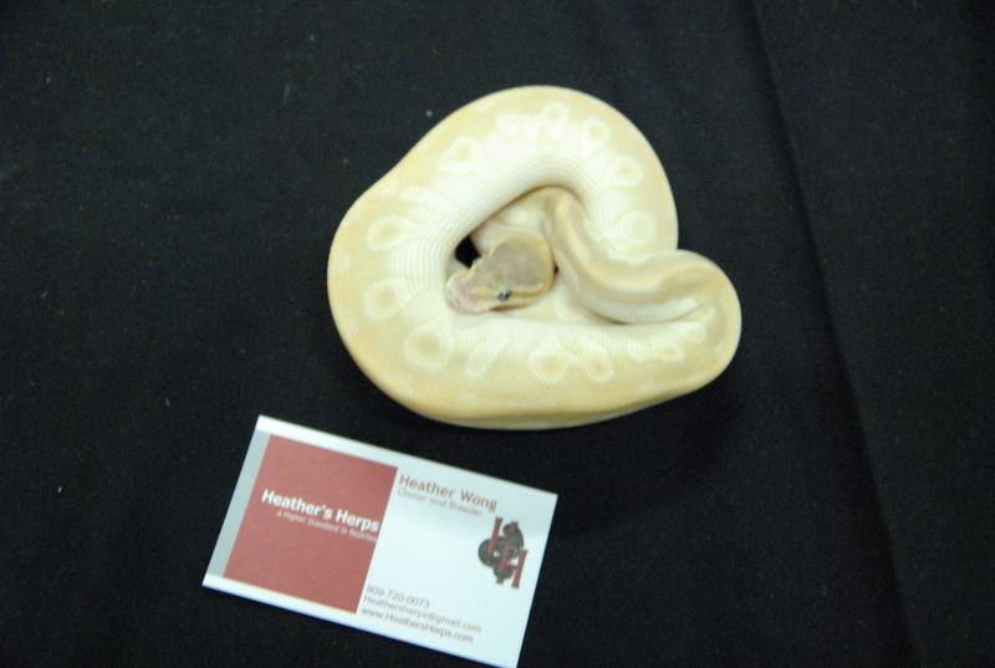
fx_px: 1246
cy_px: 334
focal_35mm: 45
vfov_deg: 30.0
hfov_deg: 43.5
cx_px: 498
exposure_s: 1/25
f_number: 4
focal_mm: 30
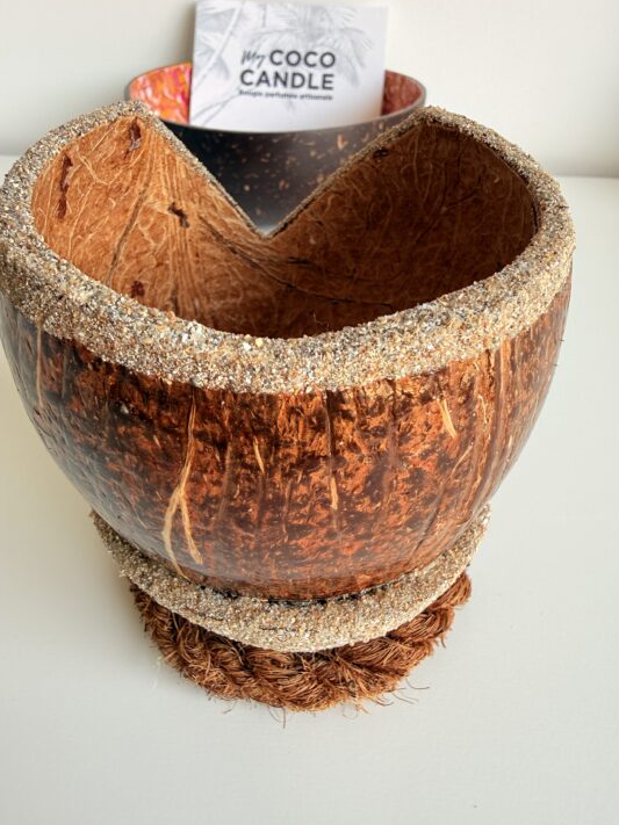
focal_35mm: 27
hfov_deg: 51.3
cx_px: 283
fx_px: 644
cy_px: 419
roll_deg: -0.6
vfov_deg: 65.3
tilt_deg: -37.0
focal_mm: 2.22
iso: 125
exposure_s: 1/99
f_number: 2.2
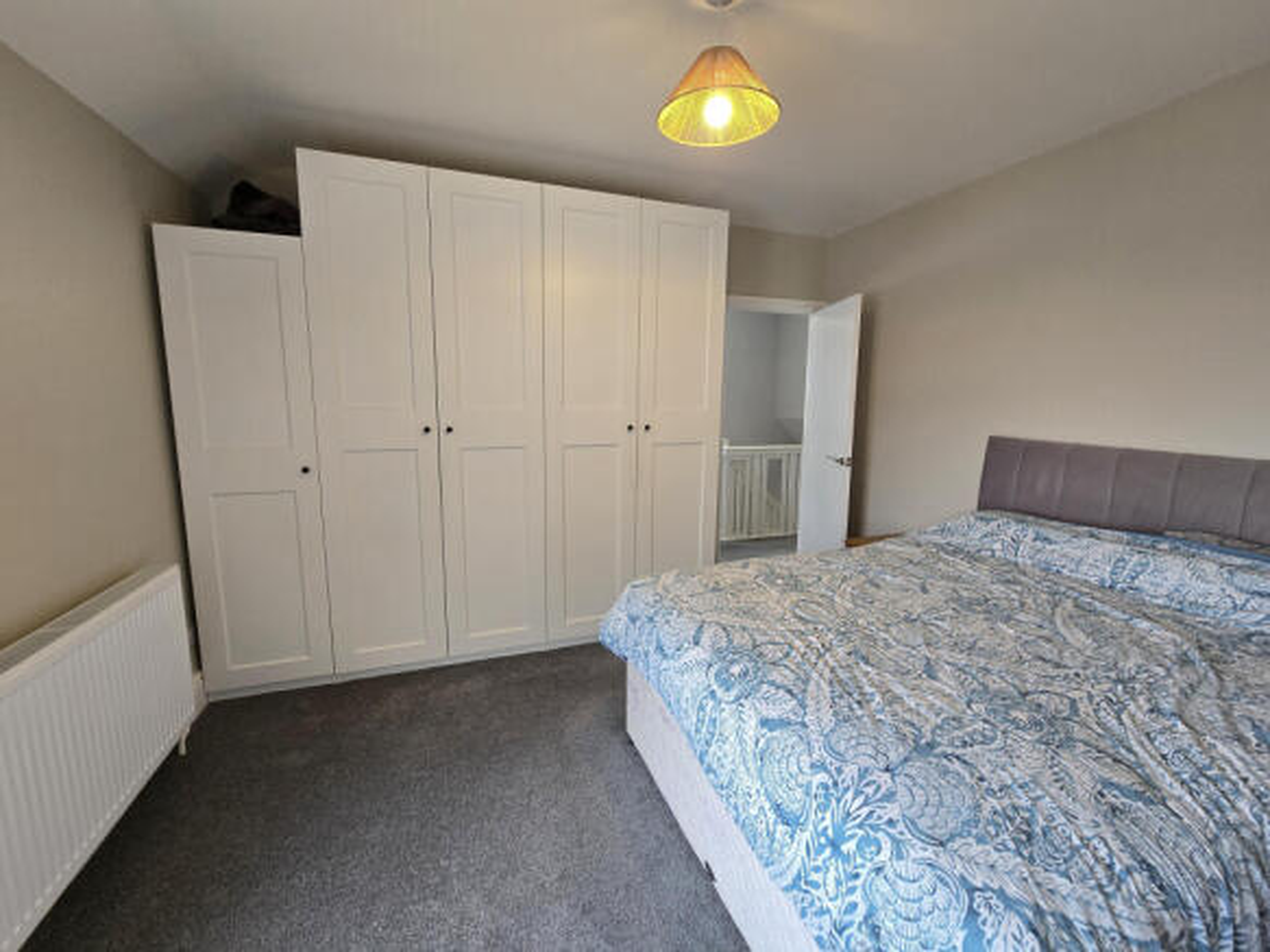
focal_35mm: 13
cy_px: 476
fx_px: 477
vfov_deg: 89.9
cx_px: 635
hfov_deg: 106.2
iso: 160
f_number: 2.2
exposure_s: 1/50
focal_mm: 2.2
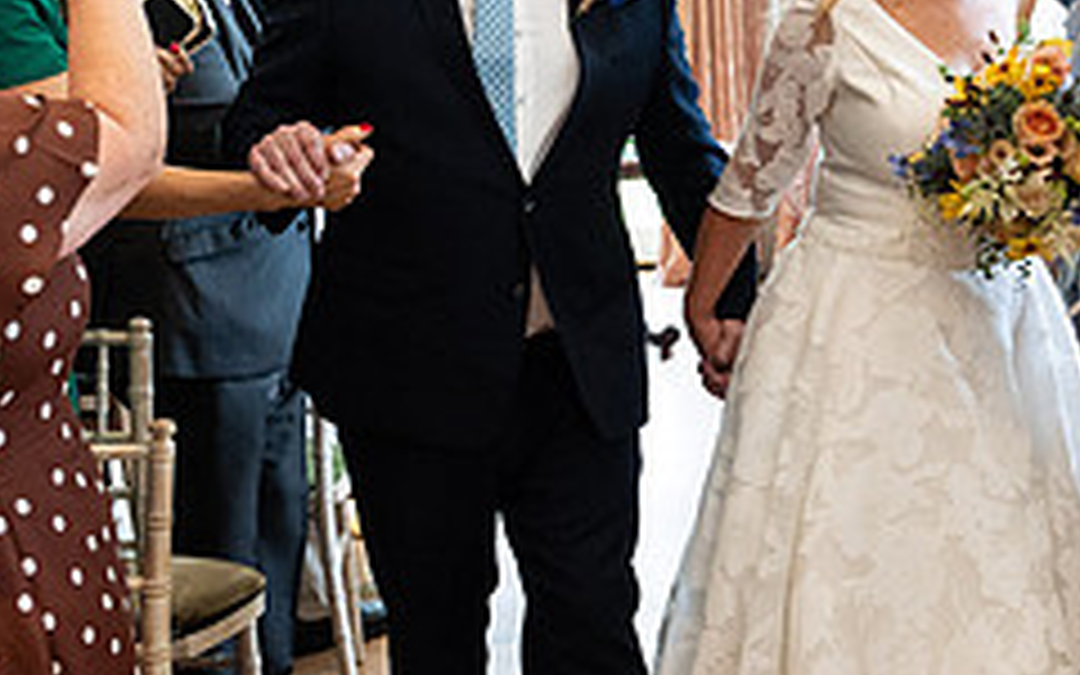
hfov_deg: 27.7
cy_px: 290
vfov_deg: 17.6
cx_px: 706
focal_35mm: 74
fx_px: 2178
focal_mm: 30
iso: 4000
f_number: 3.5
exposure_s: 1/200
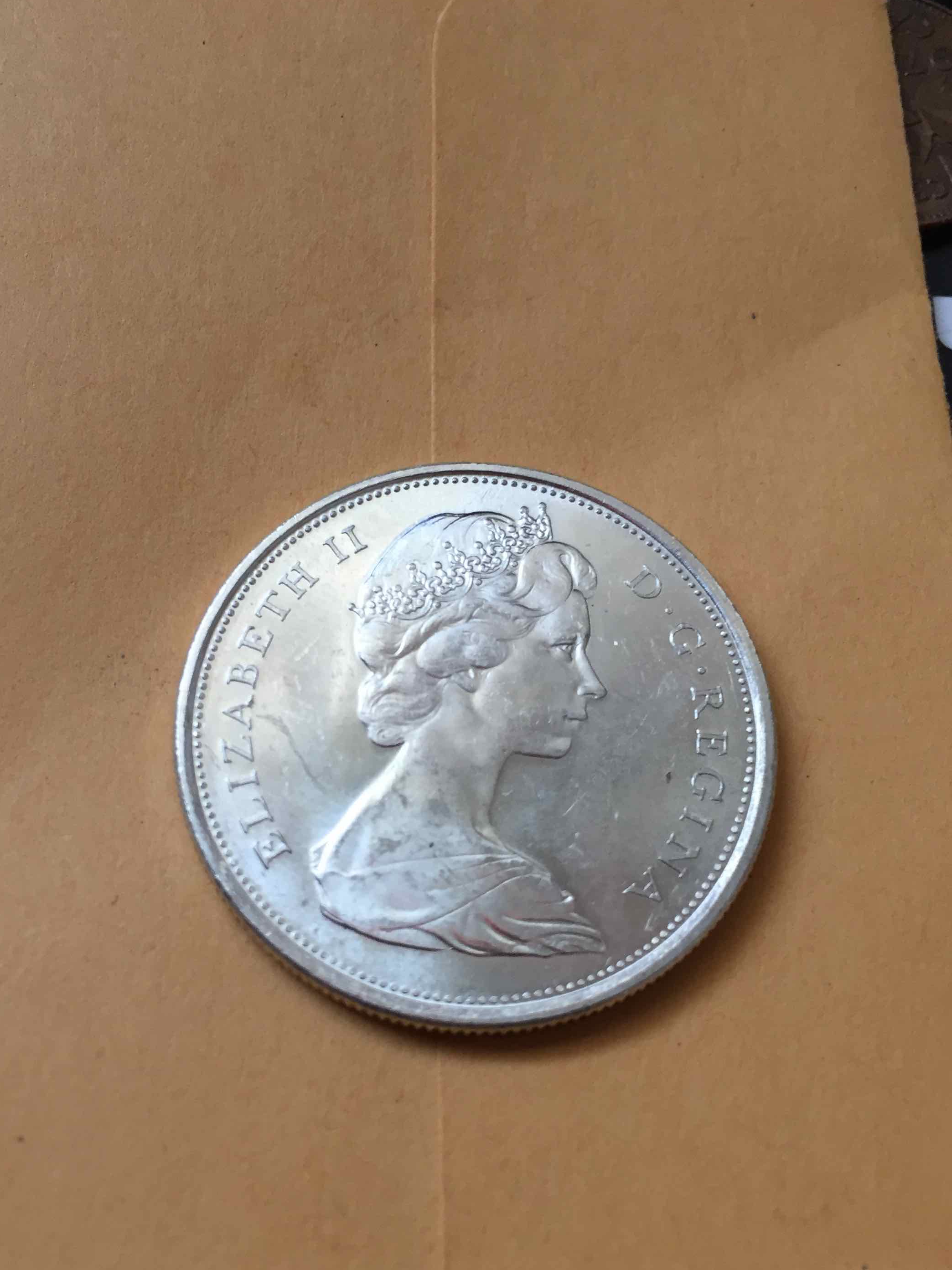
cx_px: 409
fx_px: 1247
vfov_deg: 53.8
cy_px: 710
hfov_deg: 41.7
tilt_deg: -68.8
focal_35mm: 34
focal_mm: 4.15
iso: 64
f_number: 2.2
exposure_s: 1/30
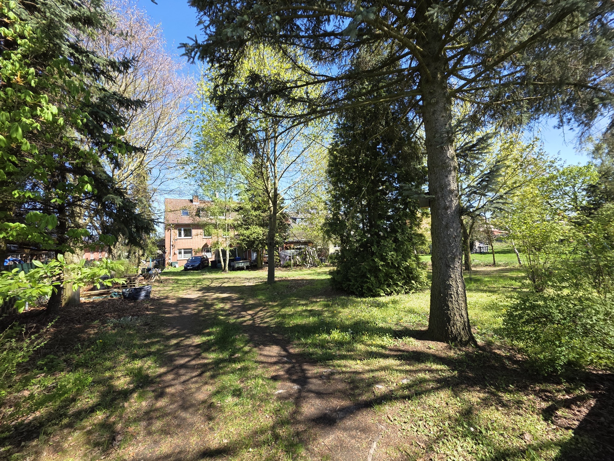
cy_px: 230
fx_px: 231
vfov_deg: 89.9
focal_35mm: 13
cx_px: 307
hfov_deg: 106.2
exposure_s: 1/453
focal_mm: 2.2
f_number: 1.9
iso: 40
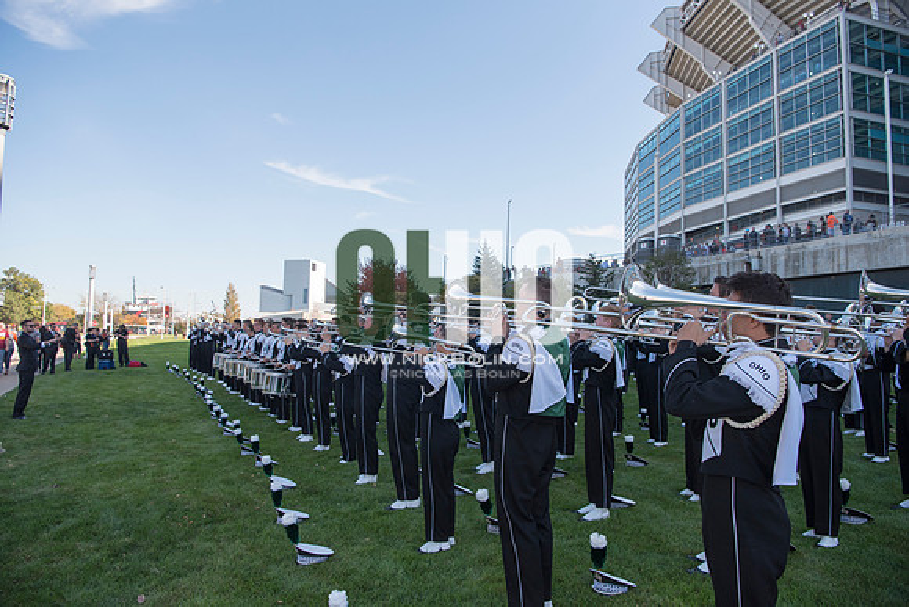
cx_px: 454
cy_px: 304
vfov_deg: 53.2
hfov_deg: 73.7
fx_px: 606
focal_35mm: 24
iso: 400
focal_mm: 24
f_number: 5
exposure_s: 1/1250
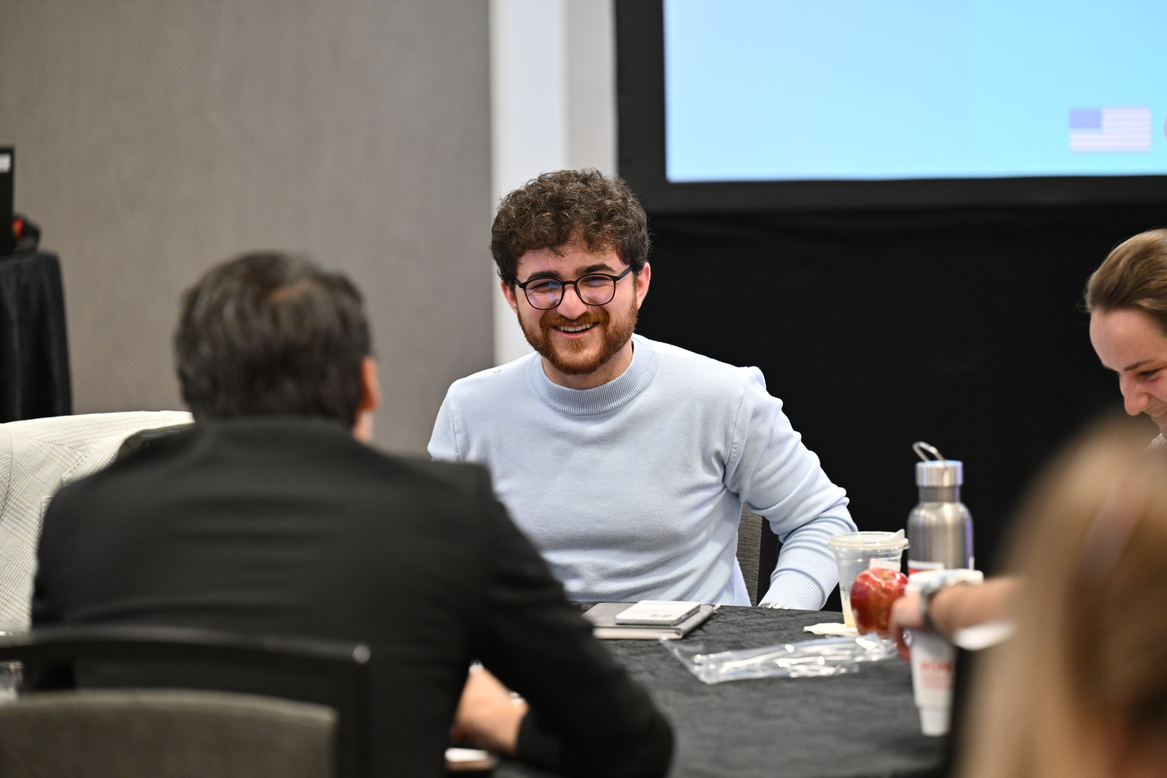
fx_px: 4862
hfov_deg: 13.7
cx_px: 584
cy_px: 389
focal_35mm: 150
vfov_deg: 9.1
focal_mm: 150
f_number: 3.2
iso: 2000
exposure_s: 1/160
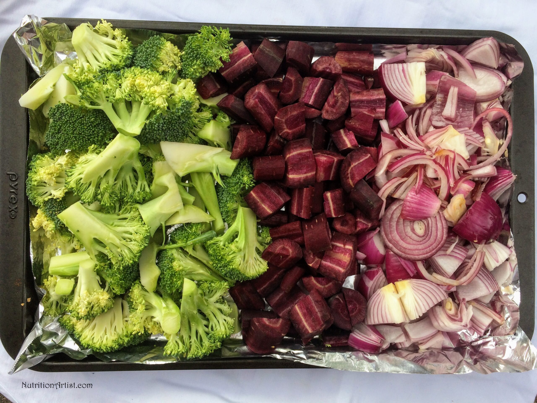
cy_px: 202
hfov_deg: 61.7
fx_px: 450
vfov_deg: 48.2
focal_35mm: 29
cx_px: 268
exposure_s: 1/373
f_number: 2.2
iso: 32
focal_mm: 4.15
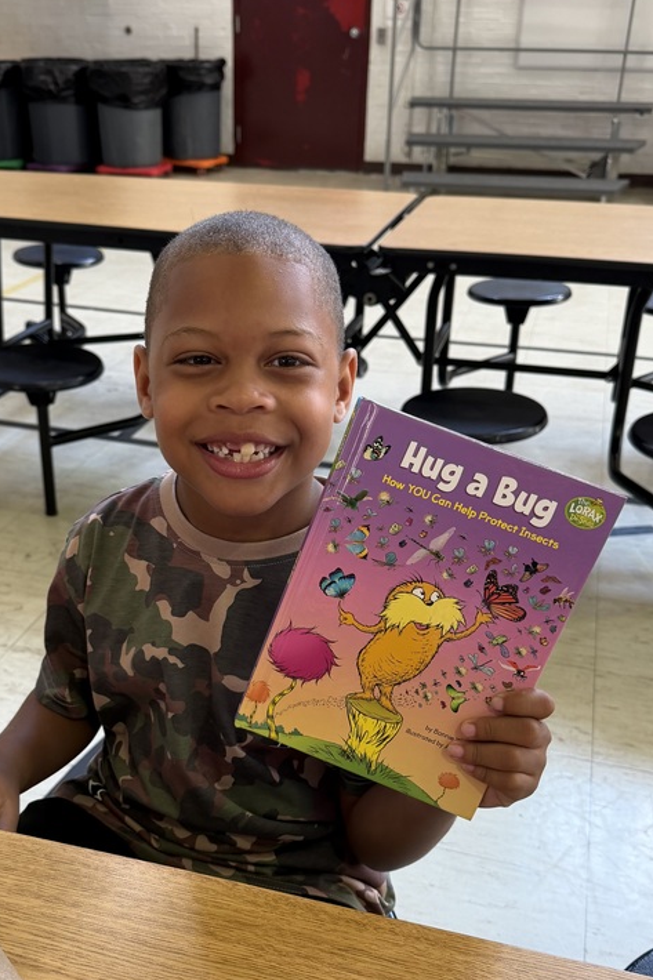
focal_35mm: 36
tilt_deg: -30.3
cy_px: 555
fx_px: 980
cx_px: 261
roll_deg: +0.0
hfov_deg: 36.7
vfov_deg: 53.0
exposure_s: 1/60
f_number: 1.78
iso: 160
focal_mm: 6.76
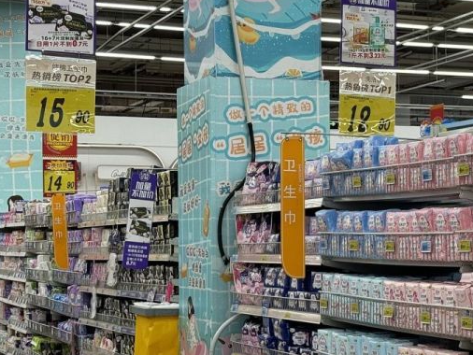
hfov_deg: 21.1
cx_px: 409
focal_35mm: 91
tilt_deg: +2.3
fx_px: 1244
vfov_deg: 16.2
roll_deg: -0.5
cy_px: 221
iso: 50
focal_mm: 6.76
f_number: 1.78
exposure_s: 1/125
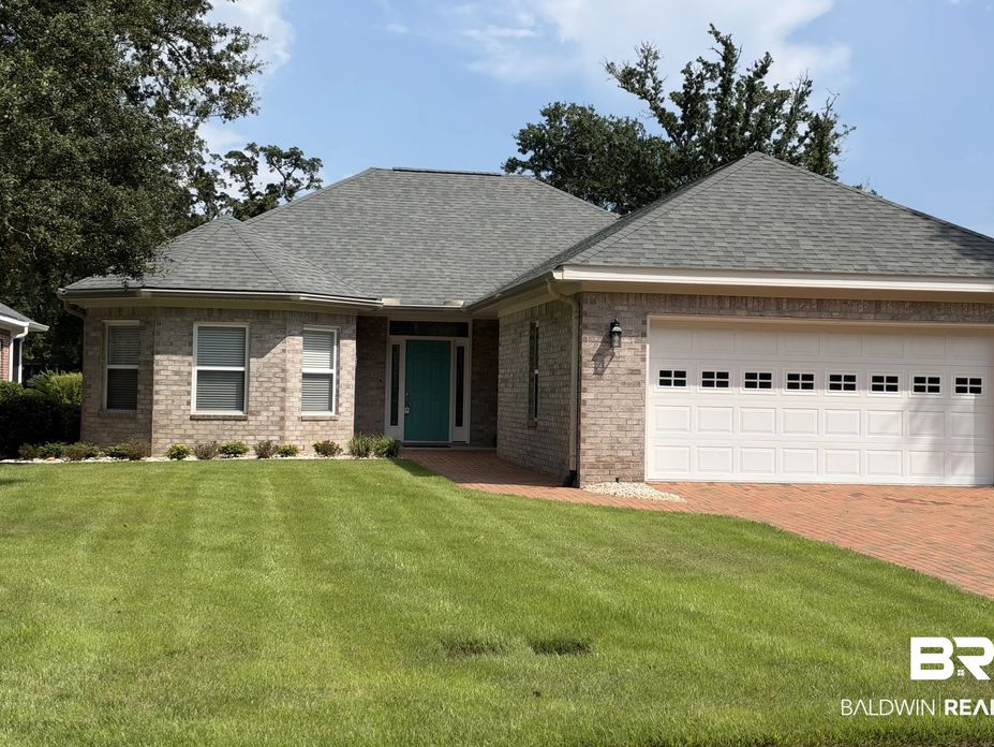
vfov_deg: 27.5
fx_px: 1522
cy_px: 345
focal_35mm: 53
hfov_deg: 36.1
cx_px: 540
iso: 64
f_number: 1.48
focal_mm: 6.93
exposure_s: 1/8130
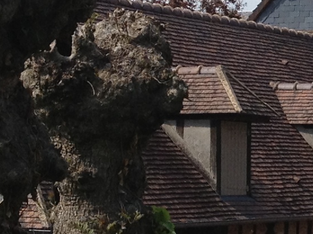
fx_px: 1862
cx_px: 571
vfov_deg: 7.2
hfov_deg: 9.2
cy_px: 130
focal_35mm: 206
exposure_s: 1/1346
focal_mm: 4.28
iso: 50
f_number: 2.4
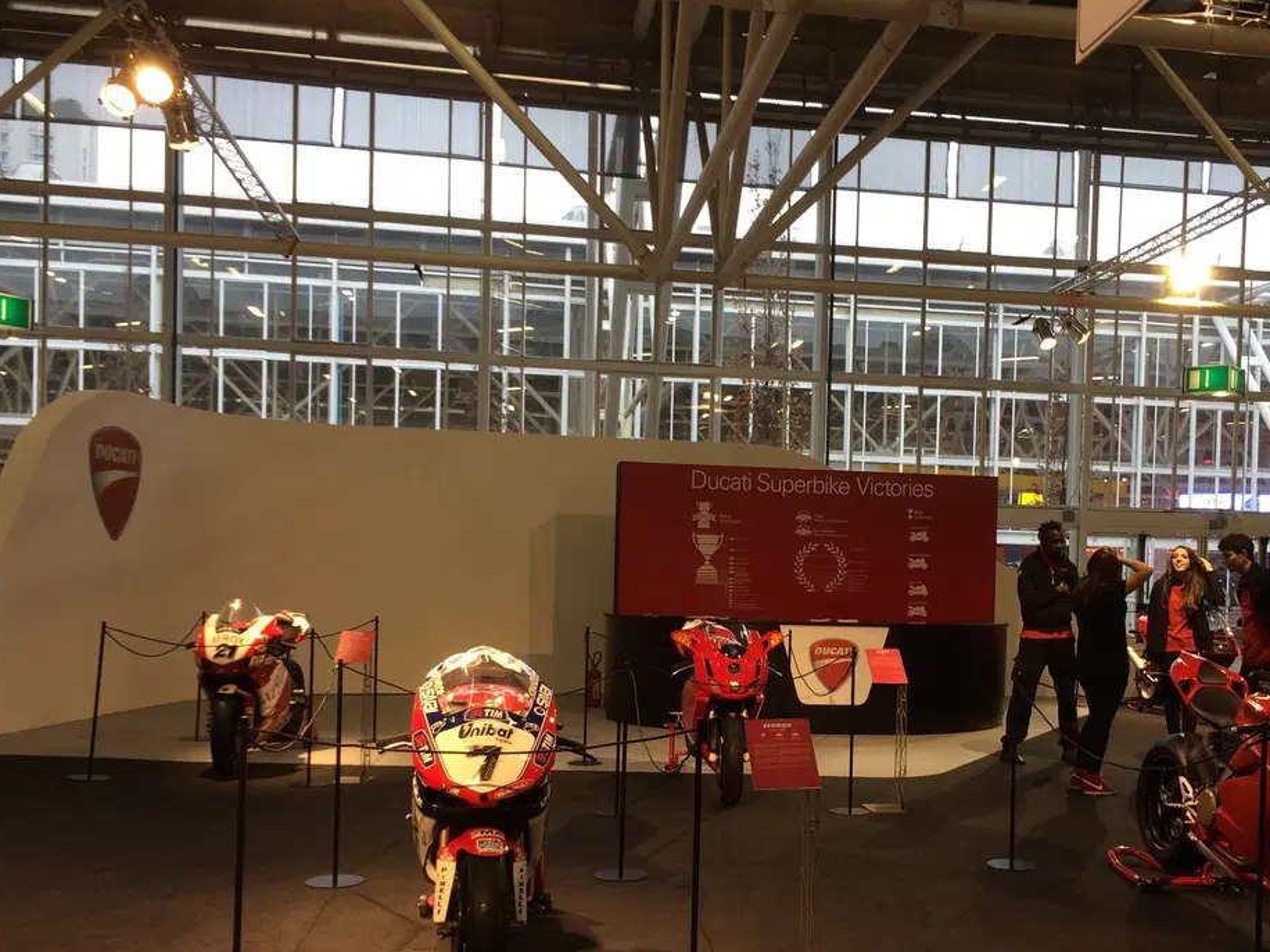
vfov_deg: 37.5
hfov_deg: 48.5
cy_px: 600
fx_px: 1394
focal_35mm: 38
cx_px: 793
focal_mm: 4.15
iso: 40
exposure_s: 1/40
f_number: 2.2
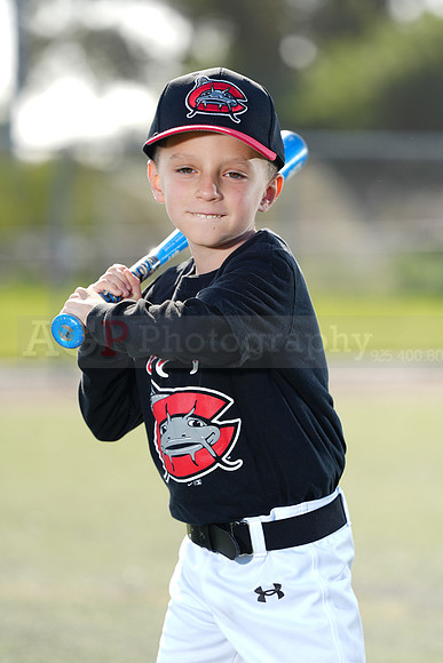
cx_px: 222
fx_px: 3689
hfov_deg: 6.9
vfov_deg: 10.3
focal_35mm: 200
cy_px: 332
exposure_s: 1/250
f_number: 4.5
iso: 64
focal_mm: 200
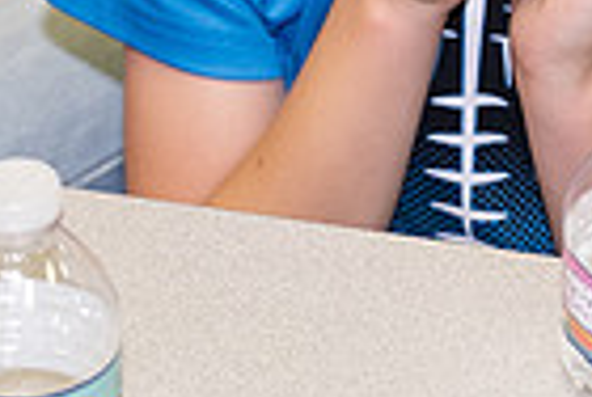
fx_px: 3609
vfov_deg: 6.1
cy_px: -386
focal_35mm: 219
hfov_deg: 9.4
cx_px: 402
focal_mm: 35.3
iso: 1600
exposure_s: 1/200
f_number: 2.8
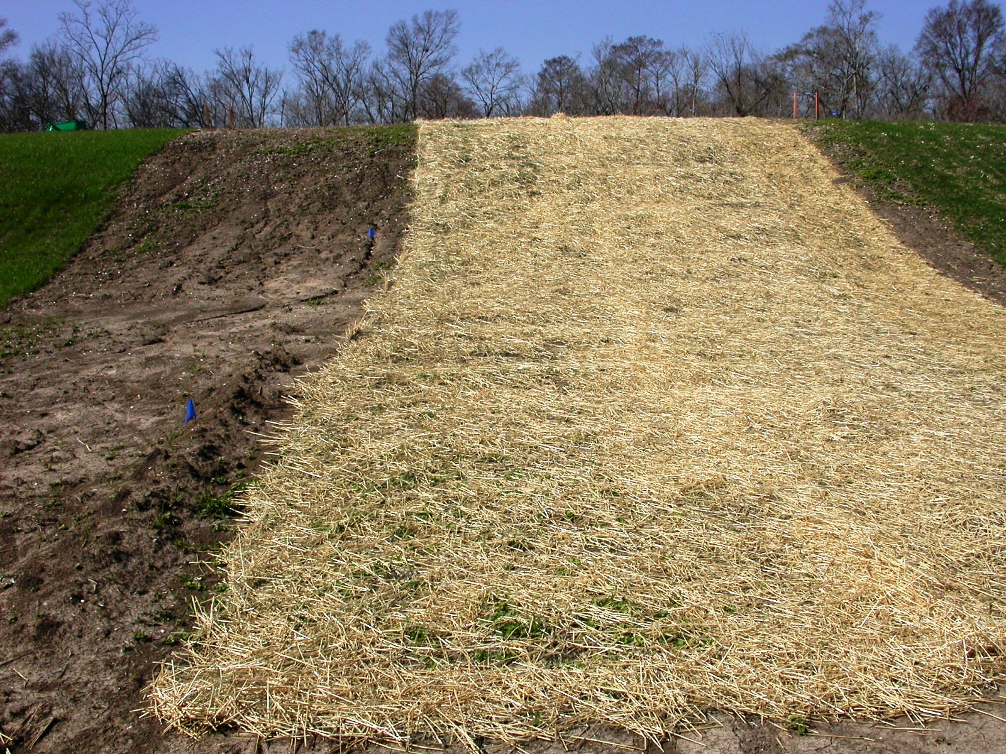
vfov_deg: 37.7
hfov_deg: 49.0
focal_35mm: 38
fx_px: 1104
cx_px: 503
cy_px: 377
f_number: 7.5
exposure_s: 1/508
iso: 100
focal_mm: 7.85
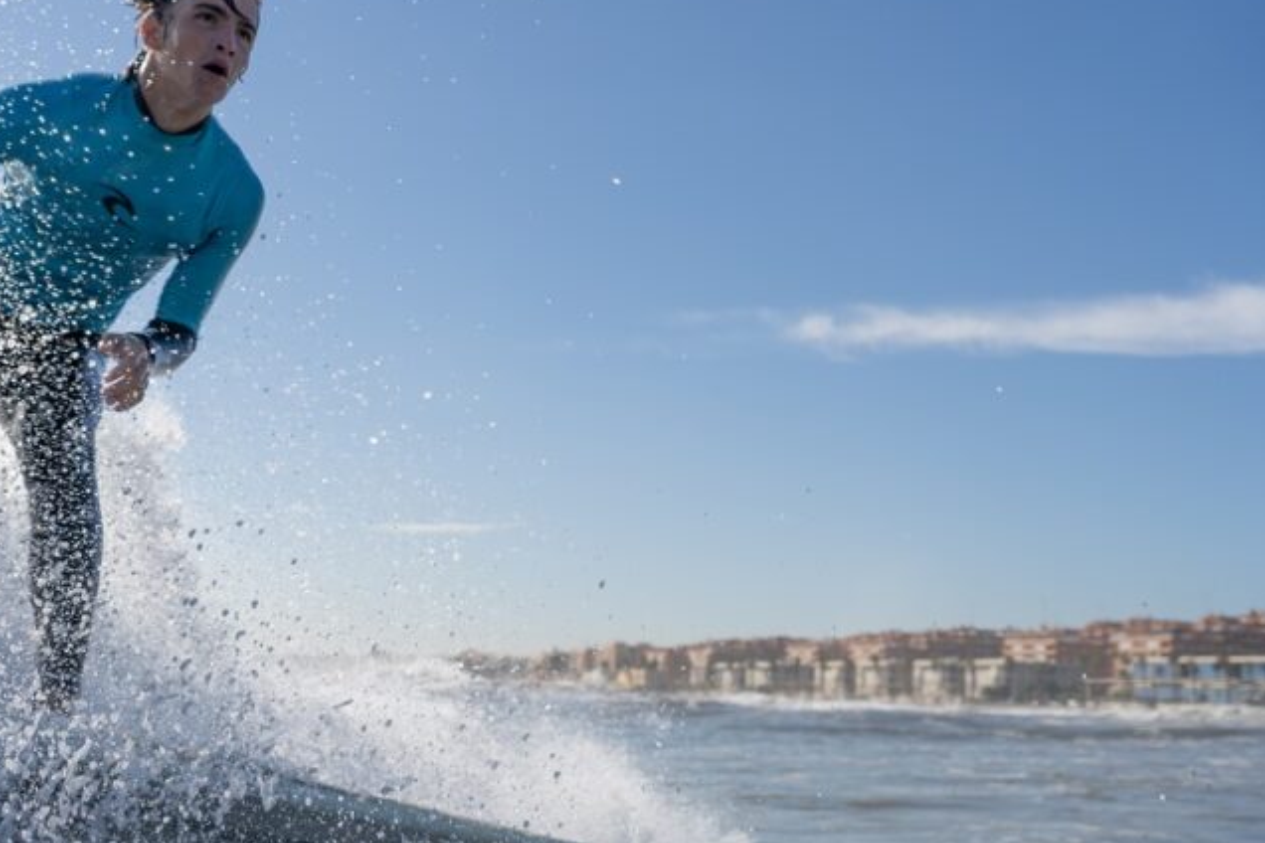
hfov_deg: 44.4
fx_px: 1546
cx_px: 545
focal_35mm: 44
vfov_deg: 30.5
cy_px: 407
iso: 100
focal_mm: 35
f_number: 5.6
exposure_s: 1/1000
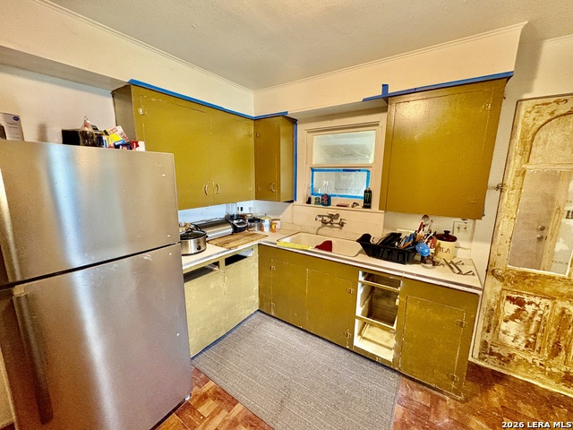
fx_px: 232
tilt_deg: -10.7
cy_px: 215
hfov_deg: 102.1
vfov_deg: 85.7
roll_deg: -0.6
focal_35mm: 14
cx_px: 286
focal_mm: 2.22
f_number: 2.2
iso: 800
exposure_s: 1/60
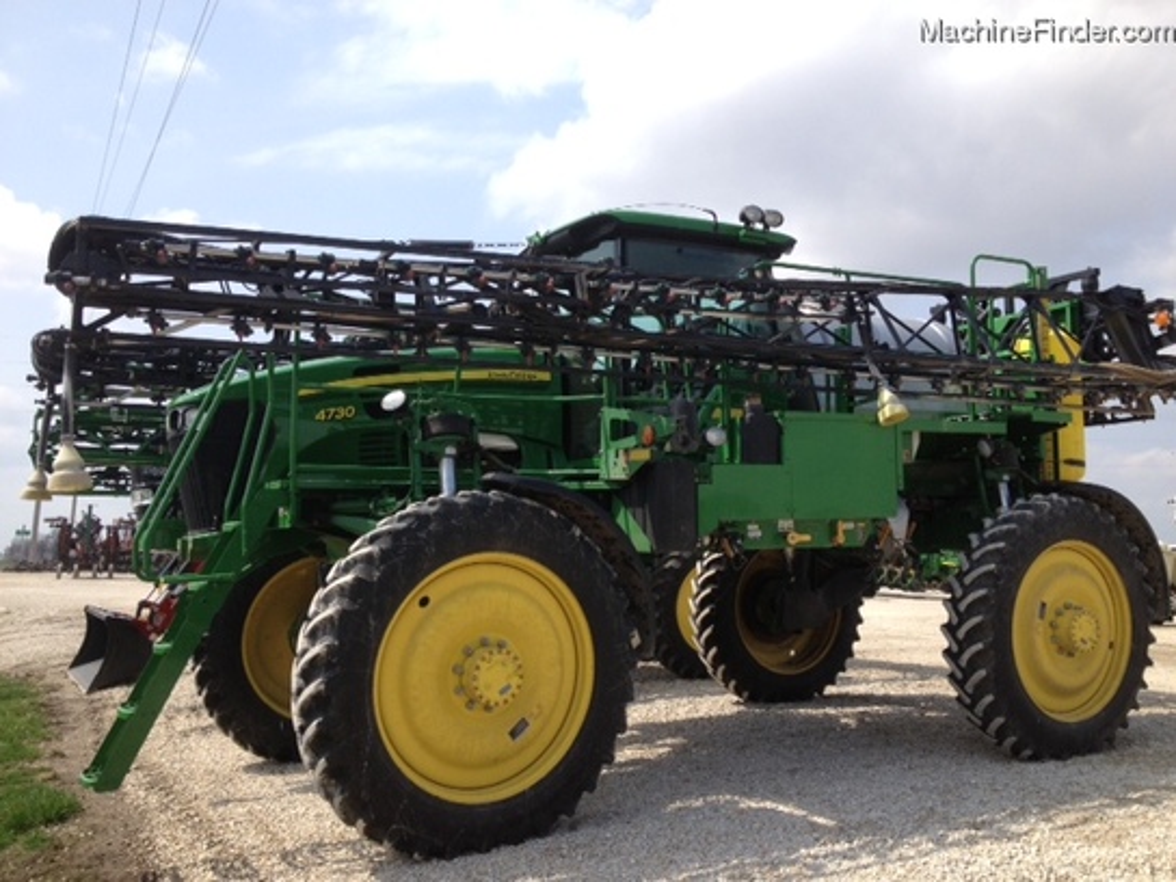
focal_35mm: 35
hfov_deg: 52.6
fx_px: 1189
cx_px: 588
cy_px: 441
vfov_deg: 40.7
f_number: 2.4
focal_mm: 4.28
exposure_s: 1/1534
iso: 50
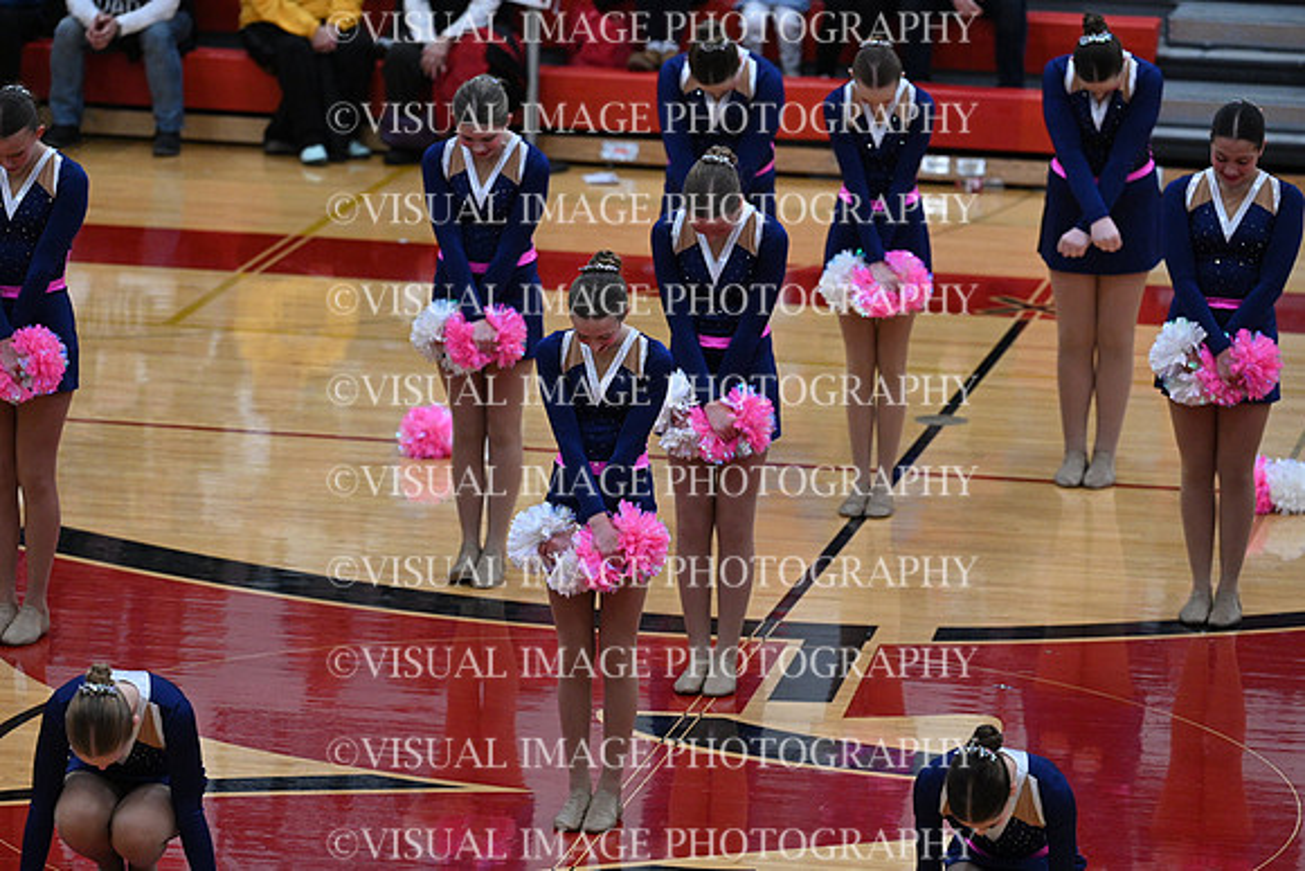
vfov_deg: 7.4
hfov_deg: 11.1
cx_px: 652
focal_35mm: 185
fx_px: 6708
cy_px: 436
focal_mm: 185
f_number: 4
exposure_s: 1/400
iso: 4000
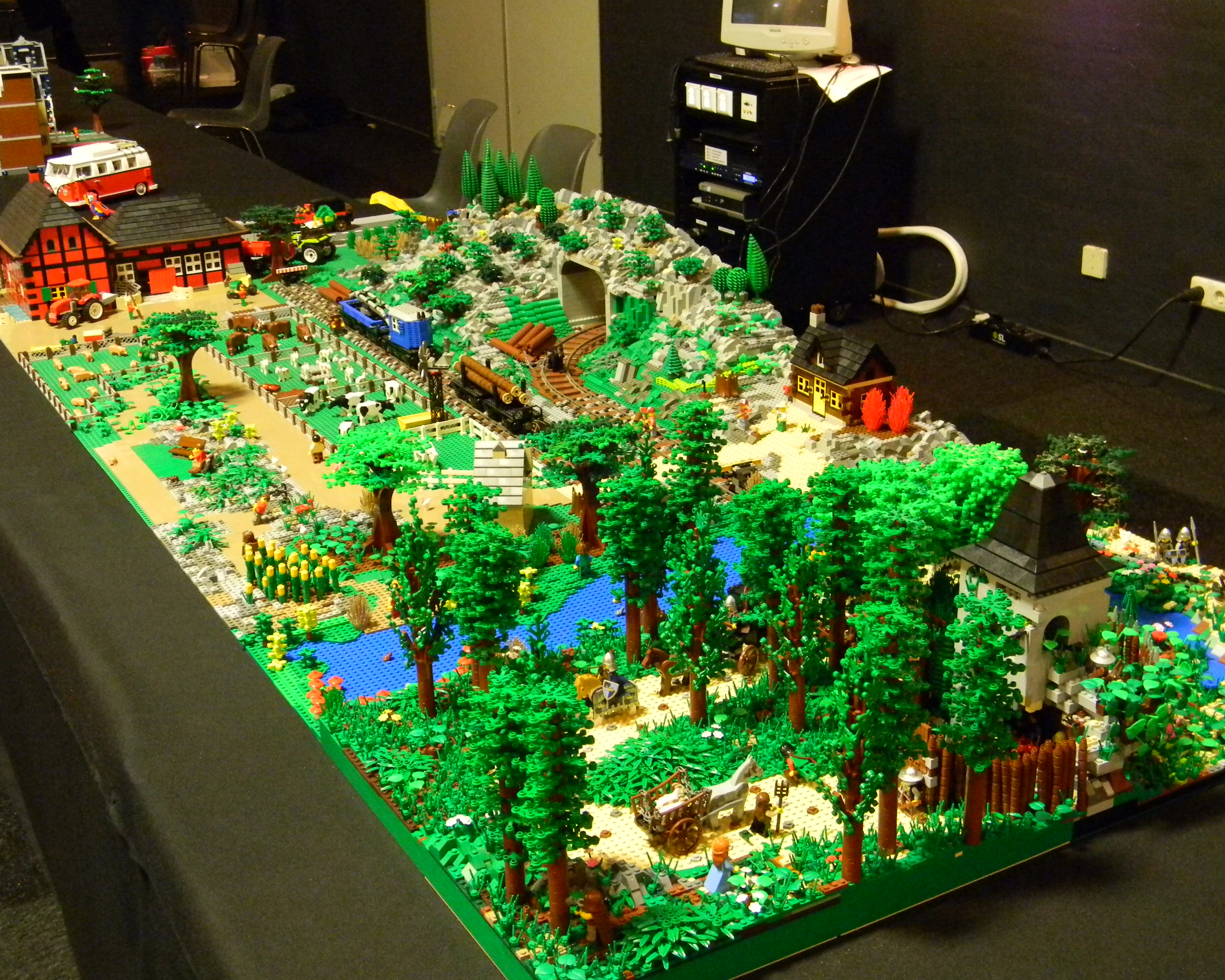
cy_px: 492
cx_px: 644
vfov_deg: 34.9
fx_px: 1559
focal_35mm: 43
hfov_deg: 42.9
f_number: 3.8
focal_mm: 7.3
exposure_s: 1/4.2
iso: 800
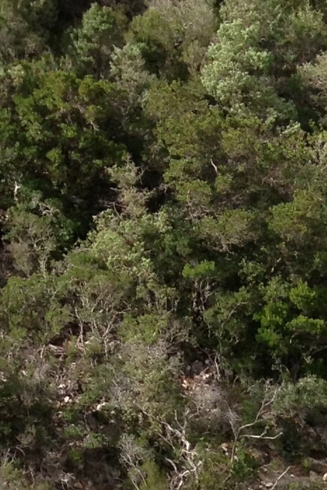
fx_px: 2316
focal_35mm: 170
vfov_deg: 10.9
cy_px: 1000
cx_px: 662
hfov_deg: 7.7
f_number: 2.4
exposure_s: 1/627
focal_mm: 4.28
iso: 64
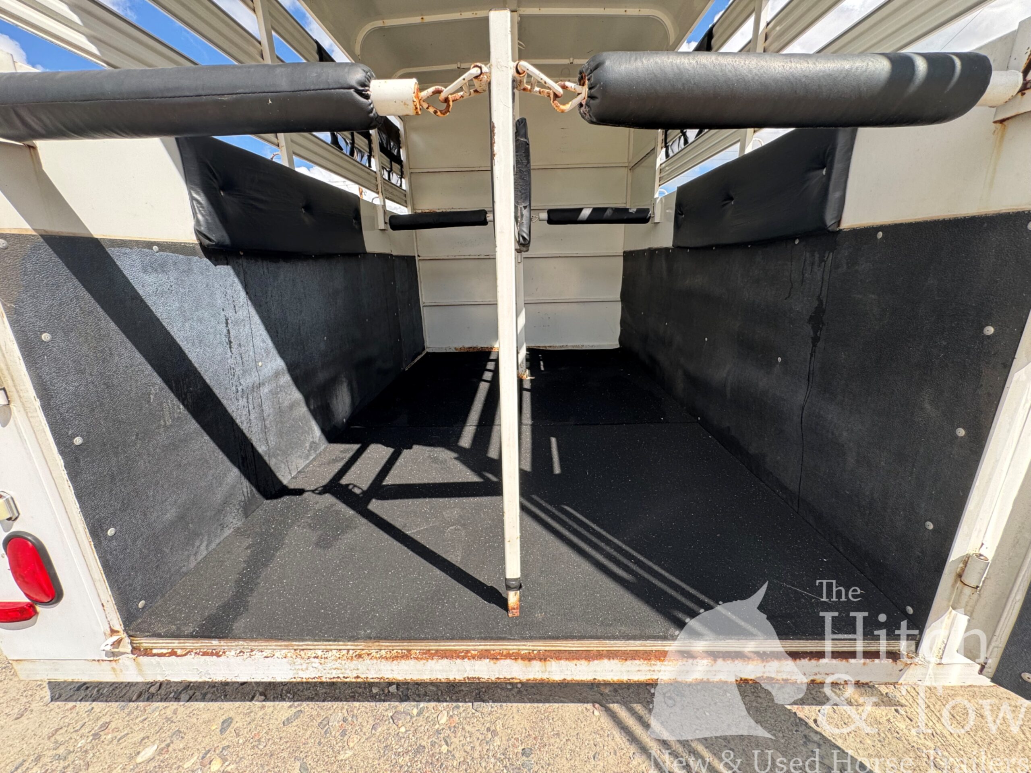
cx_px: 516
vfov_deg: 85.7
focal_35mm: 14
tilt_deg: -15.4
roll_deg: +2.2
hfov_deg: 102.1
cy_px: 386
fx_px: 417
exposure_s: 1/275
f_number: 2.2
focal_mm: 2.22
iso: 40
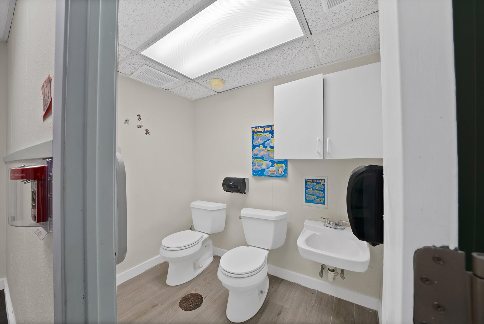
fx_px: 161
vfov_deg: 90.1
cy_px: 162
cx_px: 242
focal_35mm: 12
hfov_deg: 112.6
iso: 640
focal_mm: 12
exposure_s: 1/13
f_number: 9
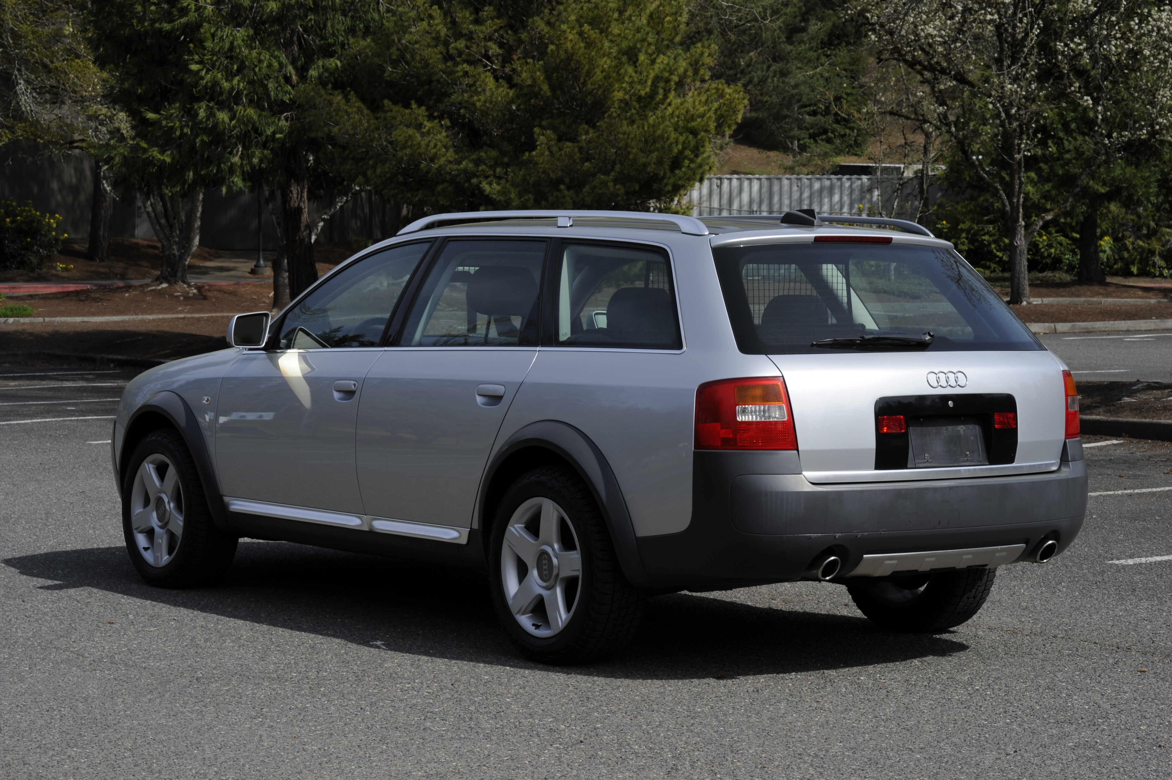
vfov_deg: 16.1
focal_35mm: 85
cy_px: 390
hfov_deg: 23.9
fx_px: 2765
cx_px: 586
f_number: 16
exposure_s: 1/160
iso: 200
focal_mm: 85
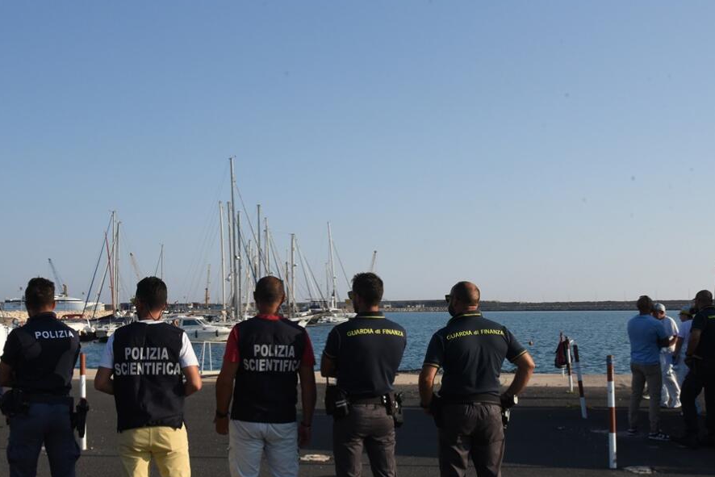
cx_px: 301
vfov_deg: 31.8
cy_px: 291
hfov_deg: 46.2
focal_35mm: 42
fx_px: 834
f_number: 14
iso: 1600
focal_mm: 31
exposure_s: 1/1250
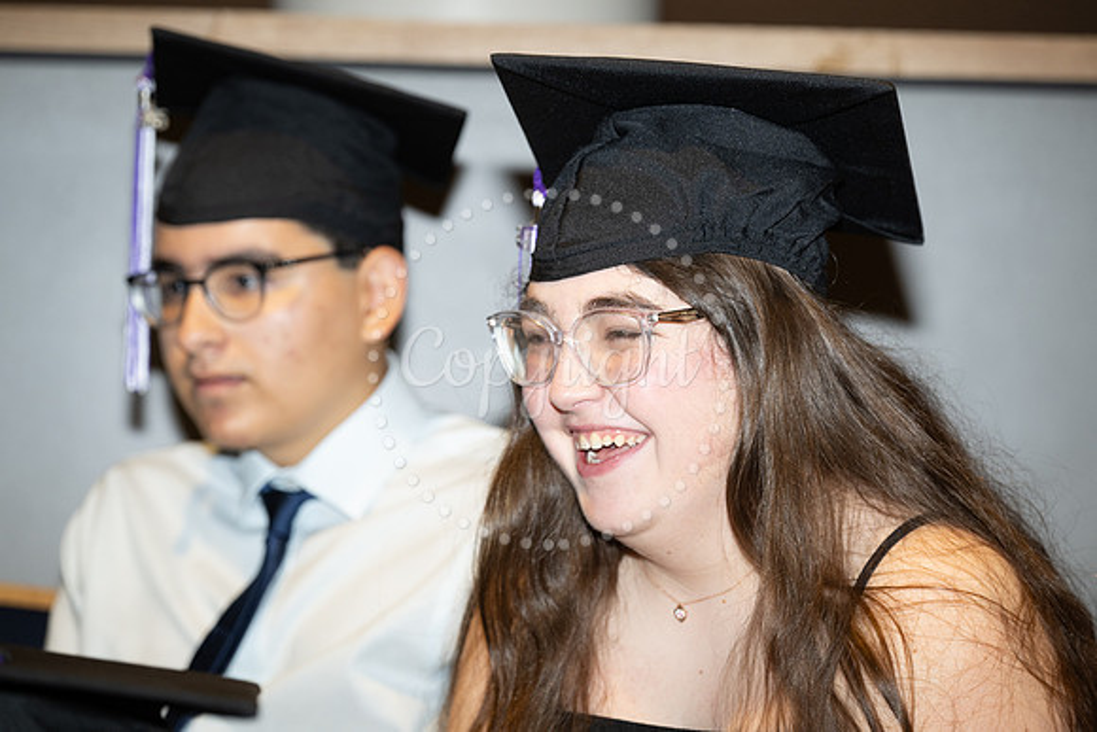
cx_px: 548
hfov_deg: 17.1
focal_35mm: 120
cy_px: 366
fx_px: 3657
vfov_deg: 11.4
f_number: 5
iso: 1000
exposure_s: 1/125
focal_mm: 120
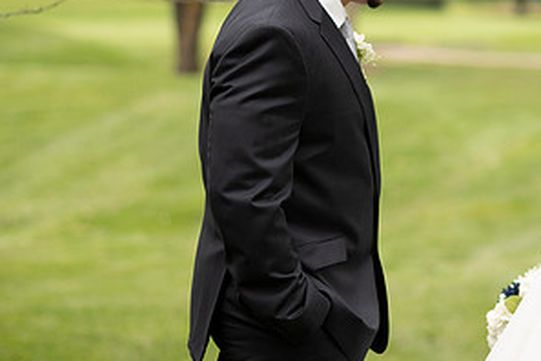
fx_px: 2494
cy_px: 123
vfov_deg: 8.3
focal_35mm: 166
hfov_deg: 12.3
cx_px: 423
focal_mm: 85
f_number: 2.2
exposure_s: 1/400
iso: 125
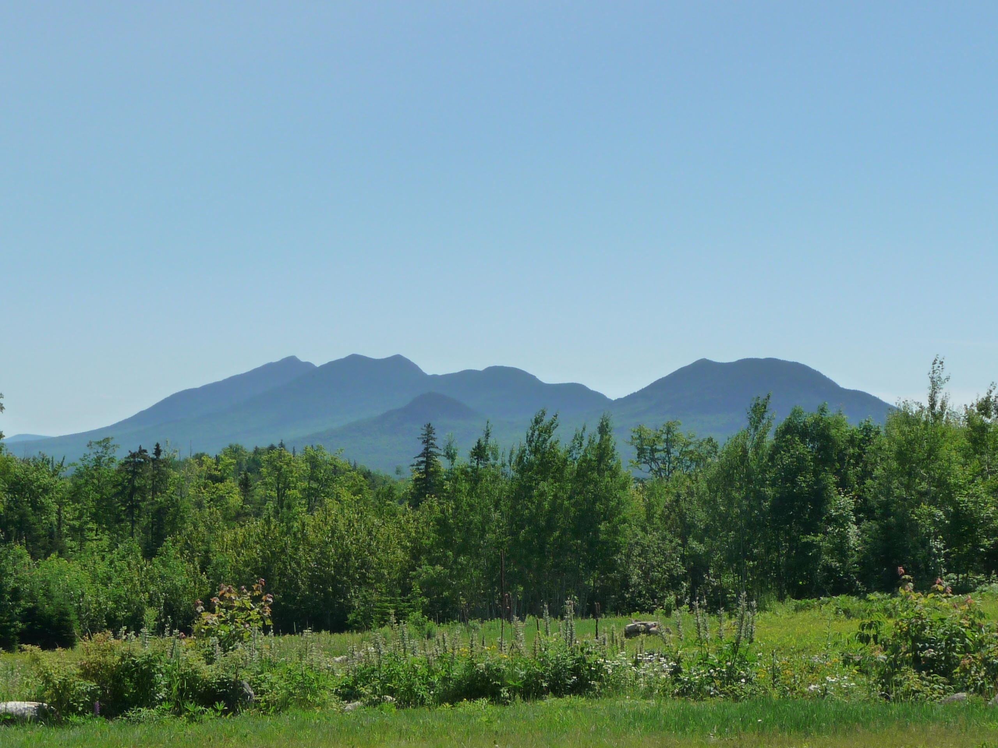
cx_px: 499
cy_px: 374
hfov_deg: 26.0
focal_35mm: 75
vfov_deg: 19.6
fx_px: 2162
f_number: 10
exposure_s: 1/250
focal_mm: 9.3
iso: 160
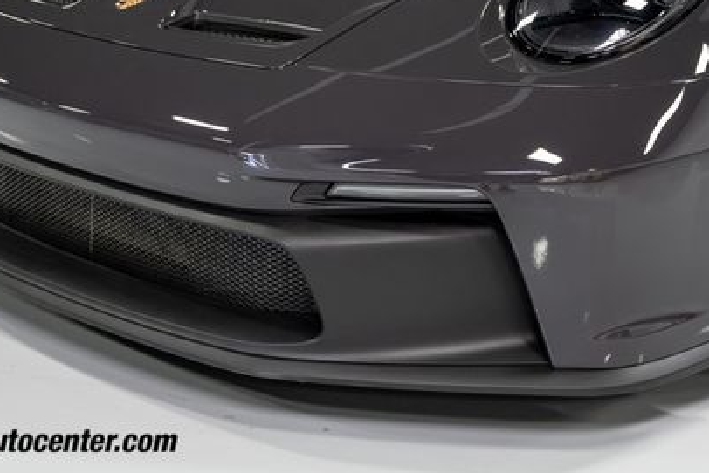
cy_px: 109
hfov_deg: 27.3
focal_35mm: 74
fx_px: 1458
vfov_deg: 18.3
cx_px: 395
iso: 800
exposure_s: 1/60
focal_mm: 47
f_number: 4
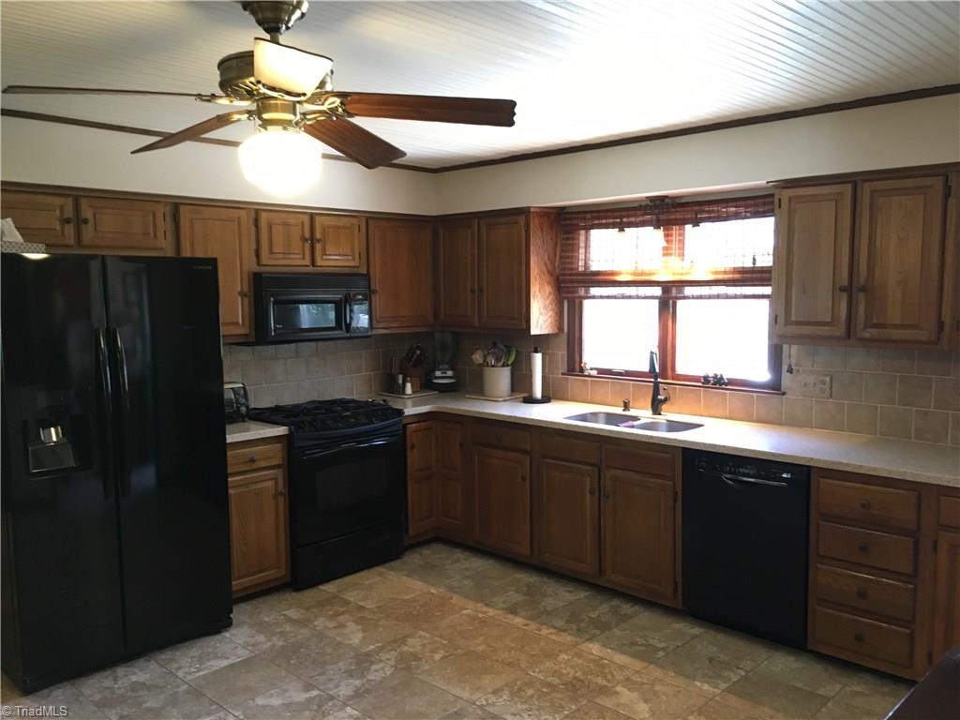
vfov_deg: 48.2
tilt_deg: -4.9
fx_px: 804
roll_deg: +0.1
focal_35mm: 29
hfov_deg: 61.7
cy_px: 360
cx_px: 480
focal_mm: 4.15
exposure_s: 1/24
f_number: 2.2
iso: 200
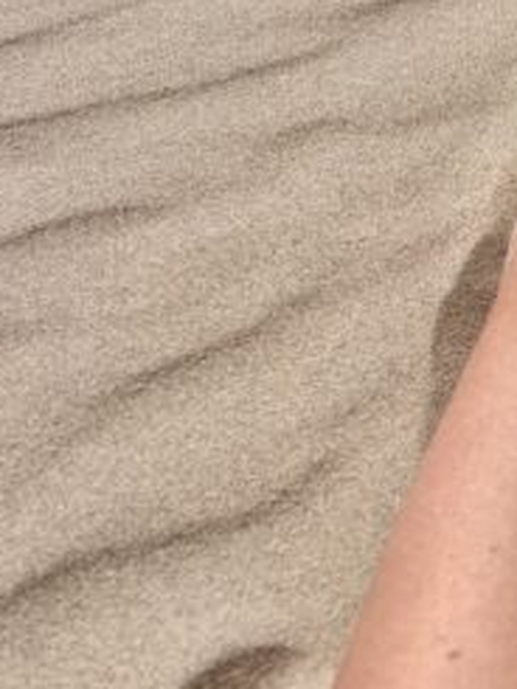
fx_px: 1691
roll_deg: -1.8
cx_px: 756
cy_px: -323
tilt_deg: -23.5
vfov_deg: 20.1
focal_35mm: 85
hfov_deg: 16.0
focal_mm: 5.96
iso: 50
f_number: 1.6
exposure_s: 1/10989
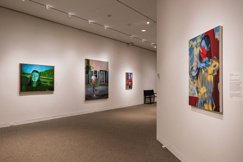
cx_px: 122
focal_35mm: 27
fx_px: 182
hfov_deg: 67.4
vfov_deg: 47.9
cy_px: 81
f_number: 5
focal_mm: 18
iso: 800
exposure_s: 1/40
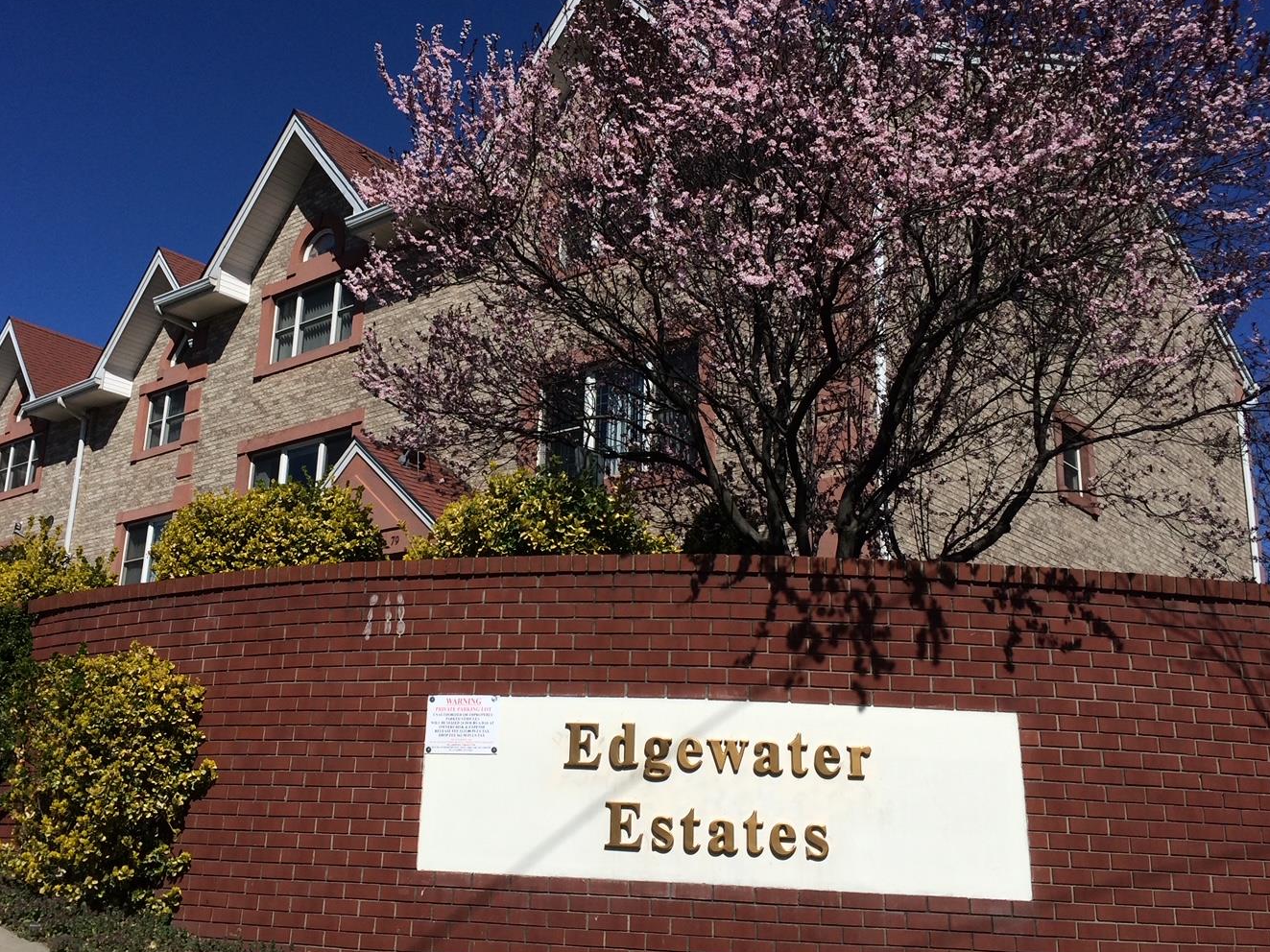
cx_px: 537
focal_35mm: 37
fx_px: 1357
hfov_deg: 50.0
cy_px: 458
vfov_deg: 38.7
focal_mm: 4.12
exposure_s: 1/4115
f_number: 2.2
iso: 40
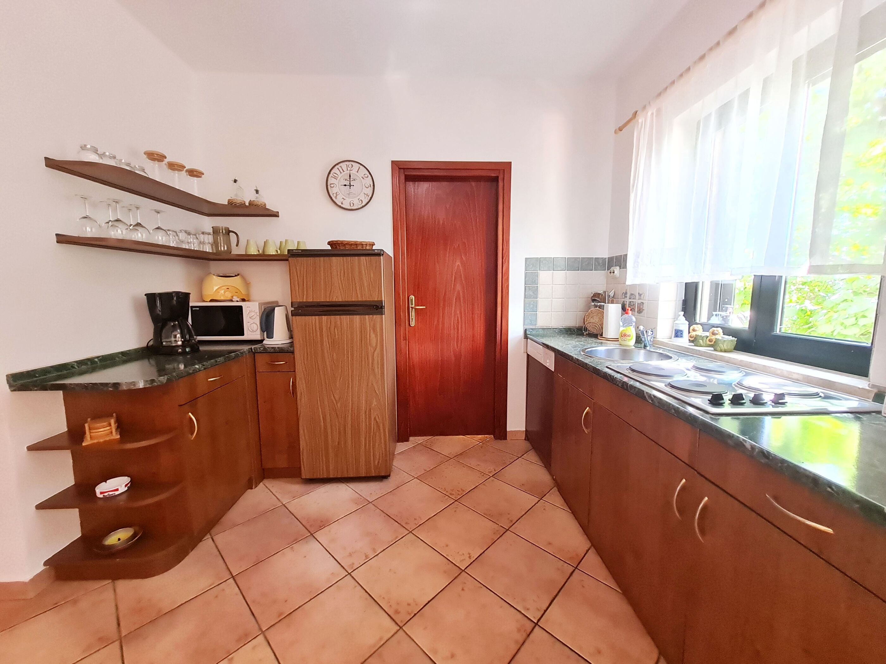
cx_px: 443
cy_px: 332
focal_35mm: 13
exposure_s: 1/33
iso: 400
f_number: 2.2
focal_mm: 1.74
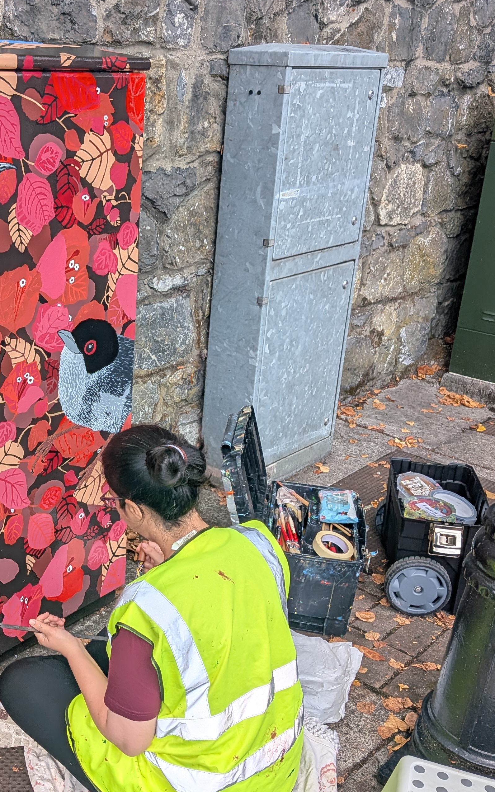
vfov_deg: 49.3
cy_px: 420
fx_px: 863
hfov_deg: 31.0
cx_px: 82
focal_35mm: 40
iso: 28
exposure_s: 1/996
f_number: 1.7
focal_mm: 4.53
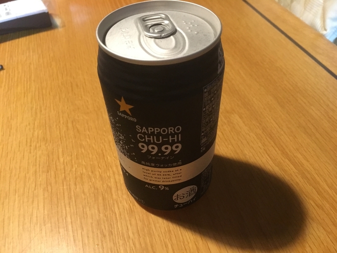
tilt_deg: -44.7
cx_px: 168
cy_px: 126
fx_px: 282
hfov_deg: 61.7
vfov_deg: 48.2
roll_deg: +1.5
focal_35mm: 29
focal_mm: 4.15
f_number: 2.2
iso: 64
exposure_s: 1/4
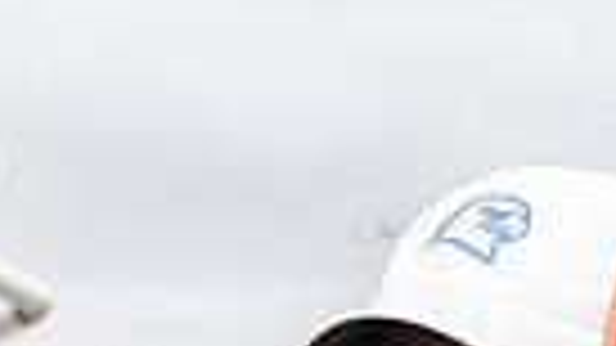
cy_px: 890
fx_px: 3086
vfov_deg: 6.1
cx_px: 517
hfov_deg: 11.3
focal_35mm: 189
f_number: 8
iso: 200
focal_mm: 55
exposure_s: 1/160
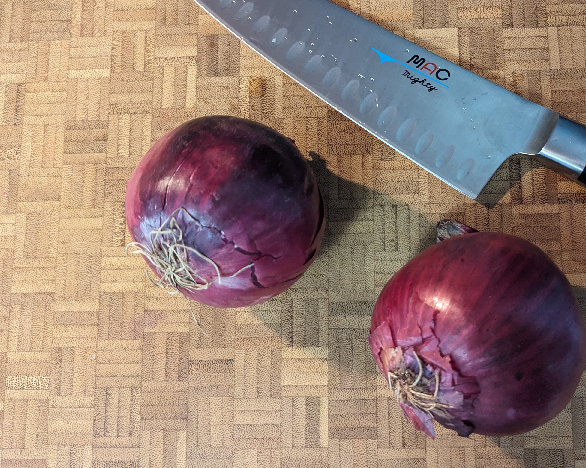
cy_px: 207
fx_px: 590
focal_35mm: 34
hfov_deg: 52.3
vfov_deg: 43.3
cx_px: 367
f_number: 1.73
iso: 619
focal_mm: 4.38
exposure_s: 1/25
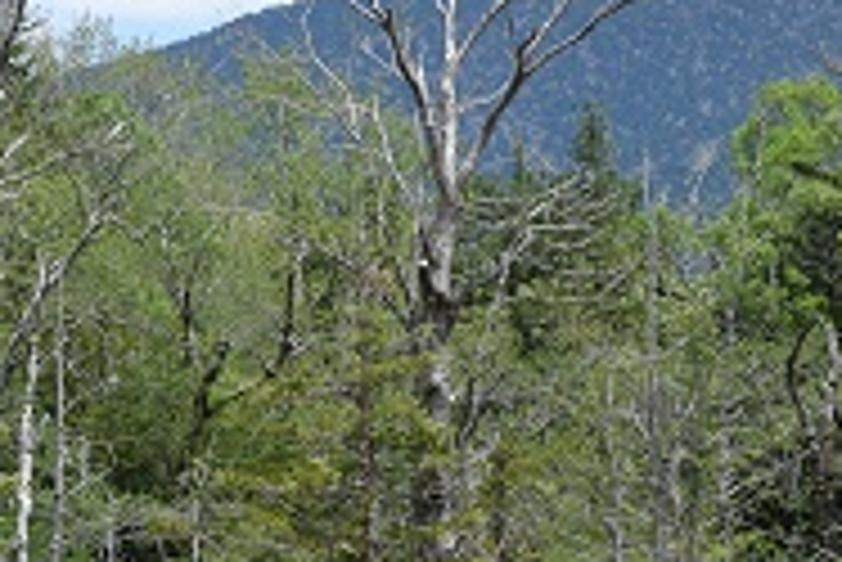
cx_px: 928
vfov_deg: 6.5
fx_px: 4945
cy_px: 540
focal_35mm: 211
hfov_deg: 9.6
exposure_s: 1/320
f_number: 9
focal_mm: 55
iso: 200
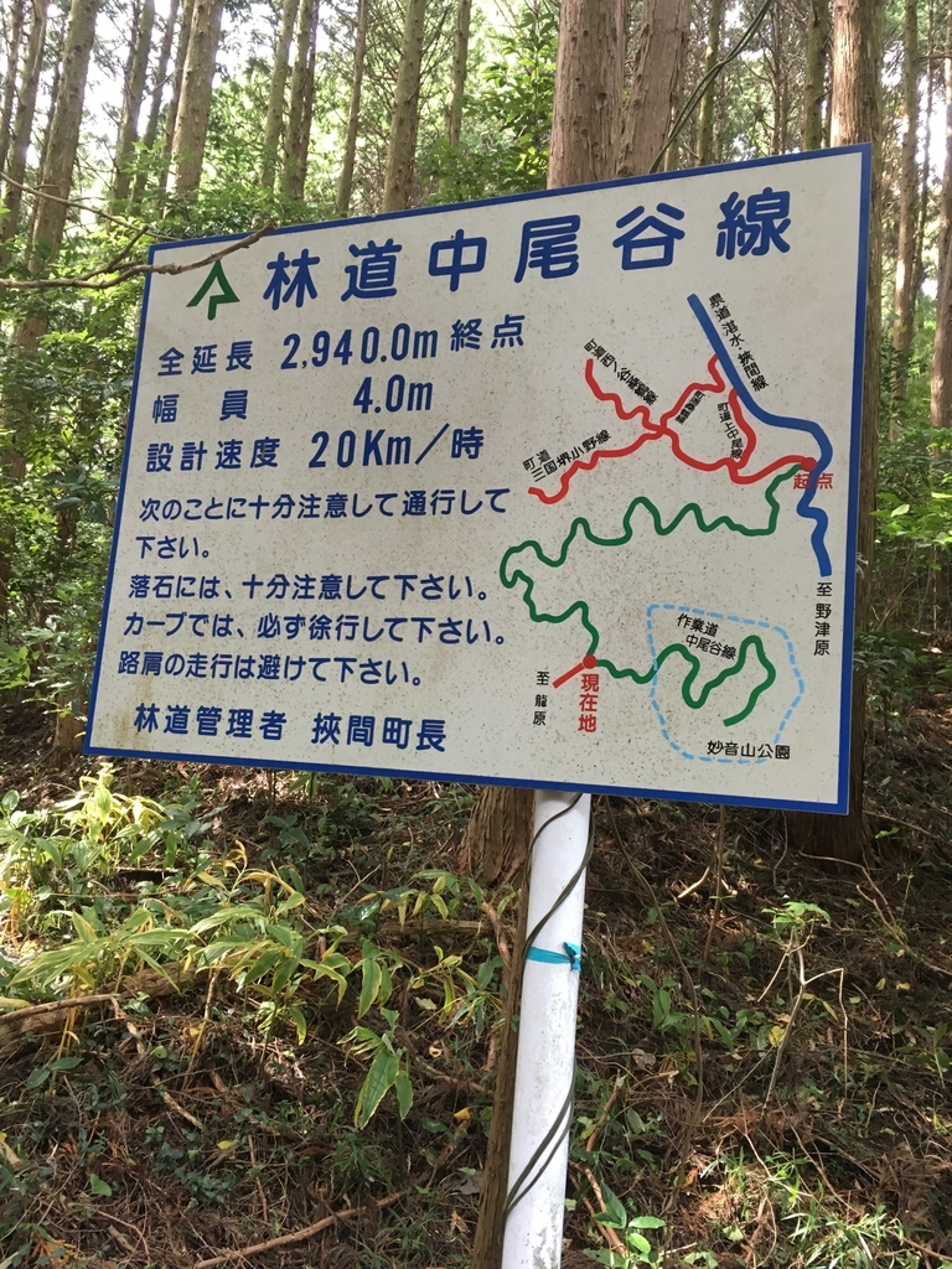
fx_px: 1063
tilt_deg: +8.4
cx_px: 476
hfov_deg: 48.2
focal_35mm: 29
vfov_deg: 61.7
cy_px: 634
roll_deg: -4.4
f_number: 2.2
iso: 100
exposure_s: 1/30
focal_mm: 4.15
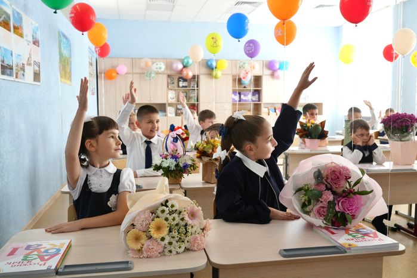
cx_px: 208
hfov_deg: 55.8
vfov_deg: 38.9
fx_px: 394
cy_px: 139
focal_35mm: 34
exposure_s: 1/160
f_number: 6.3
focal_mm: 34
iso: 2000
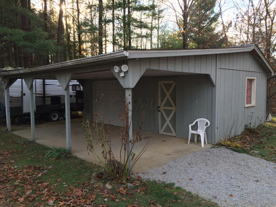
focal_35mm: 29
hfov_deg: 61.7
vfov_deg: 48.2
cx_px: 138
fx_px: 231
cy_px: 104
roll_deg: +0.6
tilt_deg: -4.7
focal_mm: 4.15
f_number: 2.2
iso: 32
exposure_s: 1/207
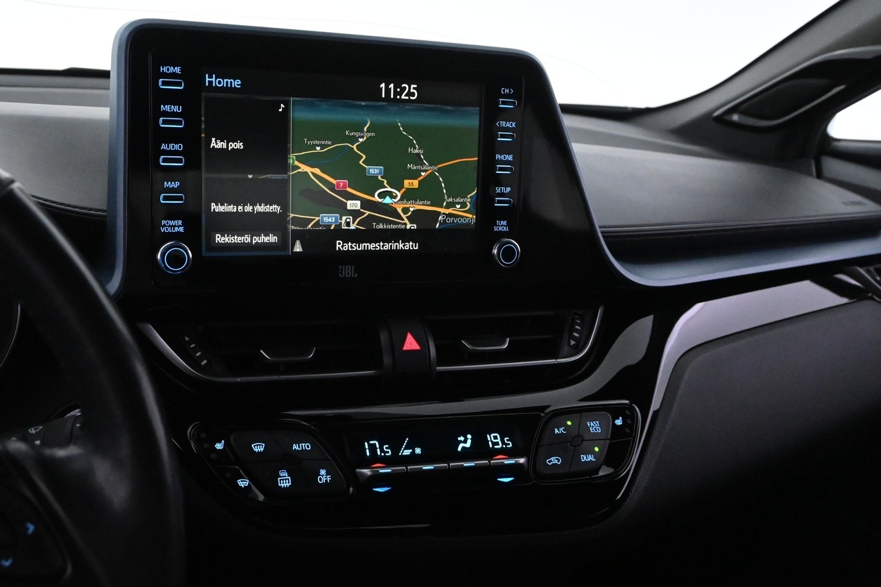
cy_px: 298
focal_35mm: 37
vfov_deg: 35.6
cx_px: 372
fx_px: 913
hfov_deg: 51.3
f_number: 4.5
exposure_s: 1/100
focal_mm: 19.5
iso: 6400
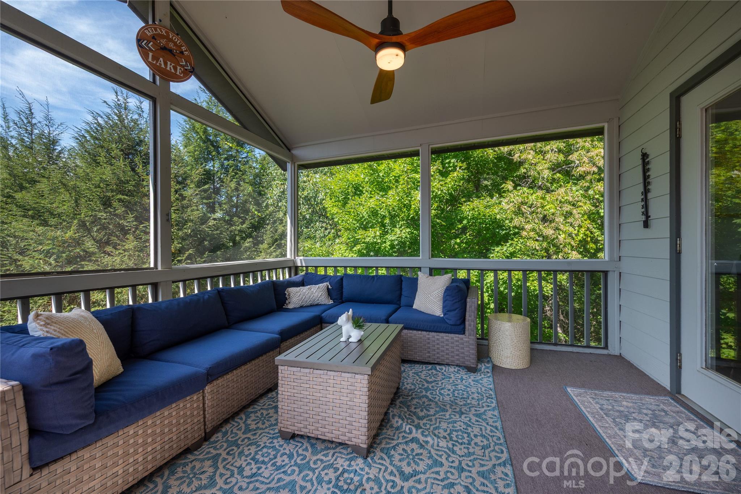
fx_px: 288
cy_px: 247
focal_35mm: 14
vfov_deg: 81.2
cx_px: 370
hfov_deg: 104.2
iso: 320
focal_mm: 14
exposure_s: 1/60
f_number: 8
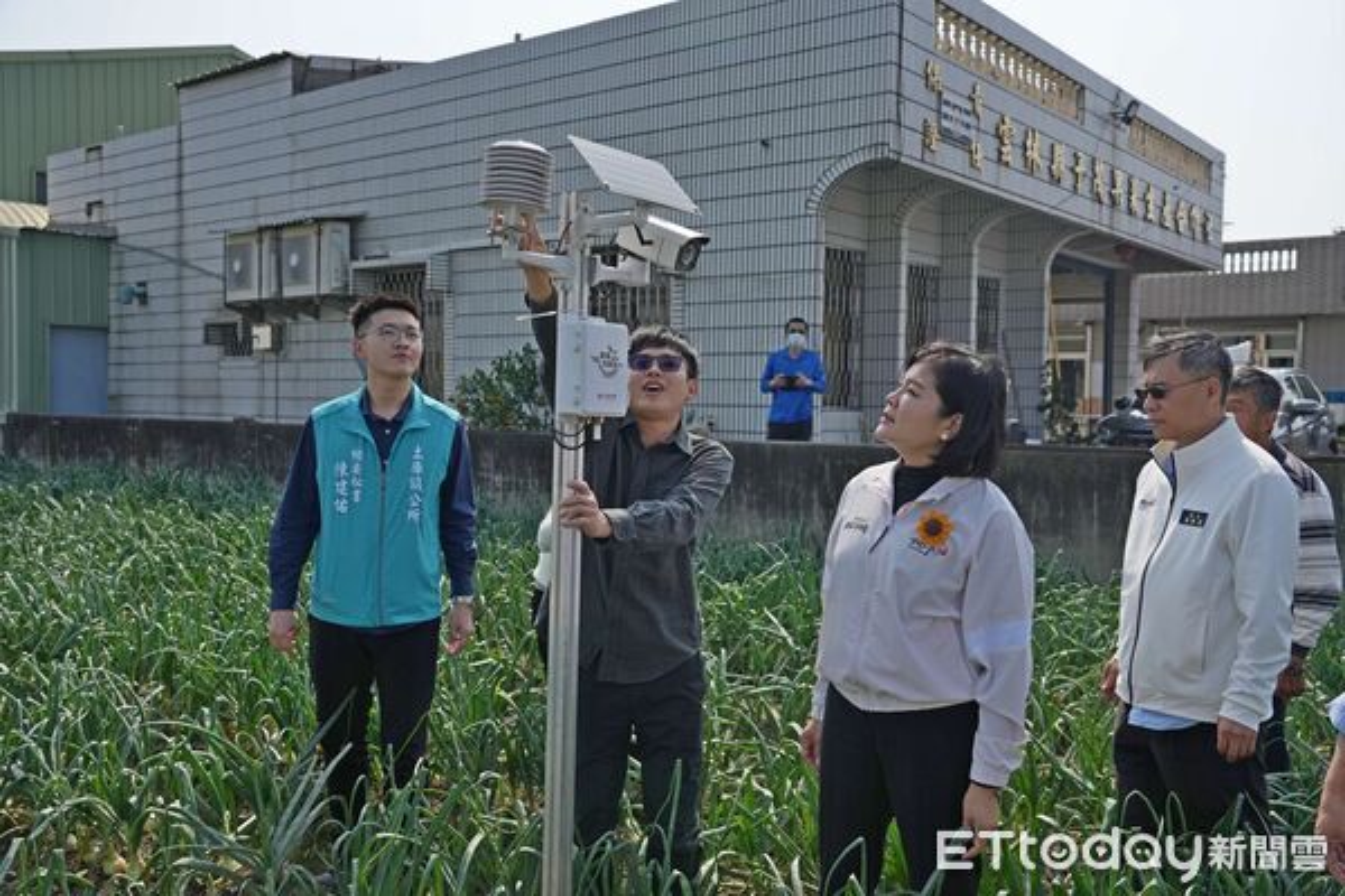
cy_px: 448
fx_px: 1158
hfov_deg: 60.3
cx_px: 672
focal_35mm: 31
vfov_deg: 42.3
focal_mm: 31
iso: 400
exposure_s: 1/3200
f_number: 5
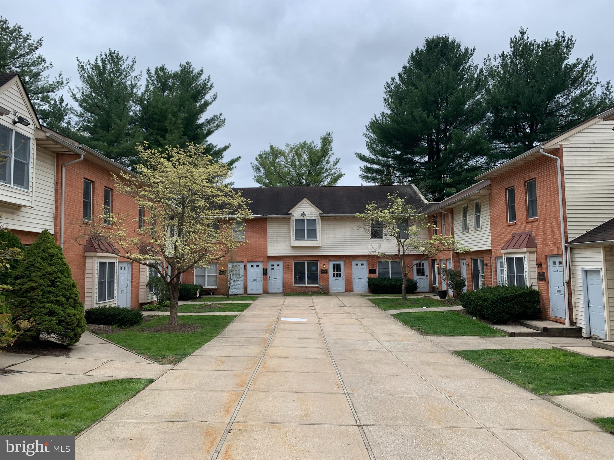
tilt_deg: +3.9
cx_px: 307
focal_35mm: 26
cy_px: 230
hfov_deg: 67.3
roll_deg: +0.7
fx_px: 461
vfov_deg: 53.1
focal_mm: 4.25
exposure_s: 1/1065
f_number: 1.8
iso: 25
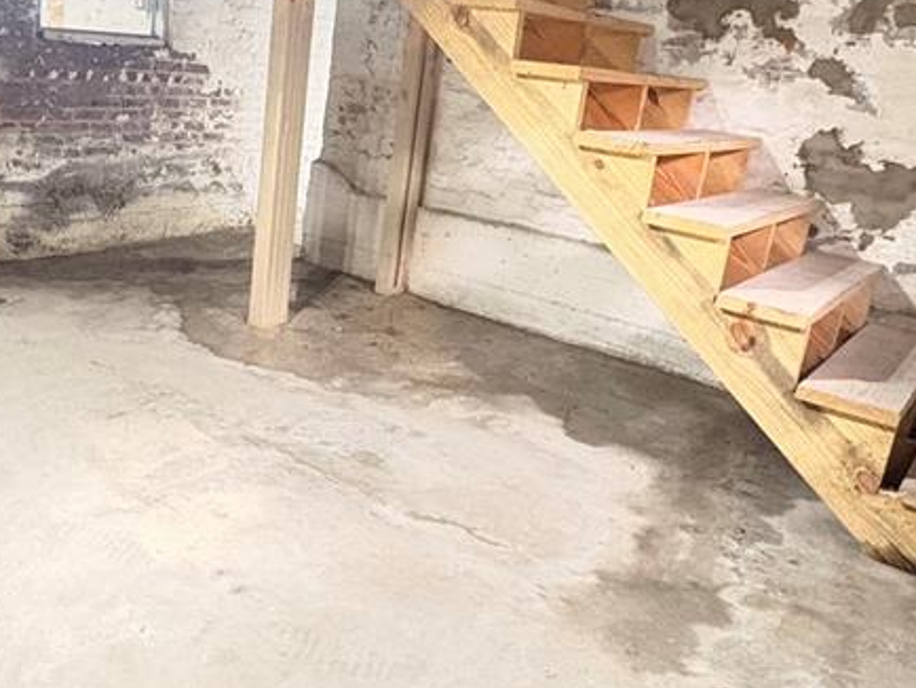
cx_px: 308
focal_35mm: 33
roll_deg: -6.3
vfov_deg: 42.9
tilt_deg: -16.7
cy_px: 308
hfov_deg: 54.3
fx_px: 874
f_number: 2.2
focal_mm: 2.22
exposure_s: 1/60
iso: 1000
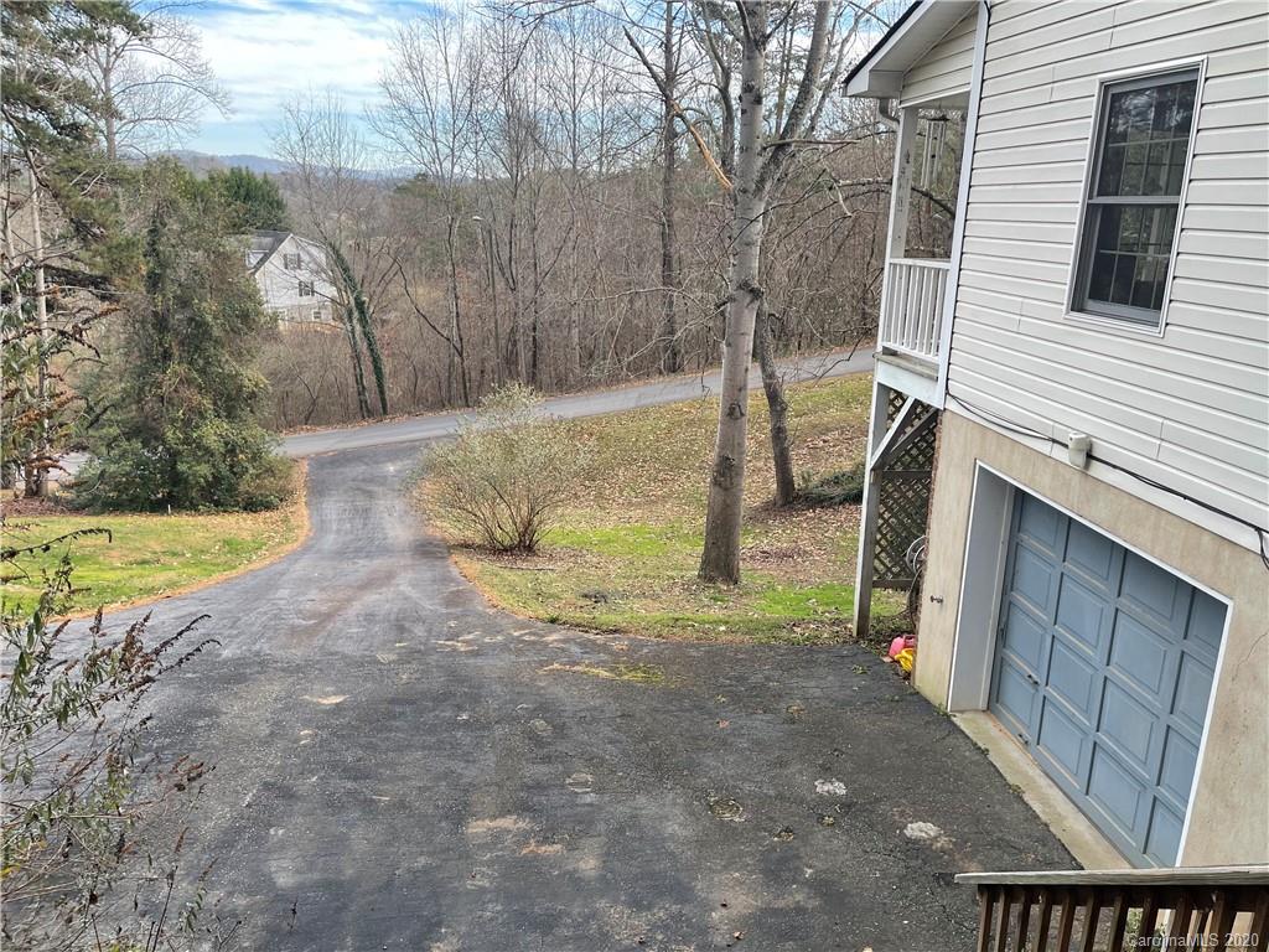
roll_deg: -3.3
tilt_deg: -16.0
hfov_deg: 67.3
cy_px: 476
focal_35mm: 26
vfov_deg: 53.1
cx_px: 634
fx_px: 953
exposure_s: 1/376
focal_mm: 5.1
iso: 32
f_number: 1.6
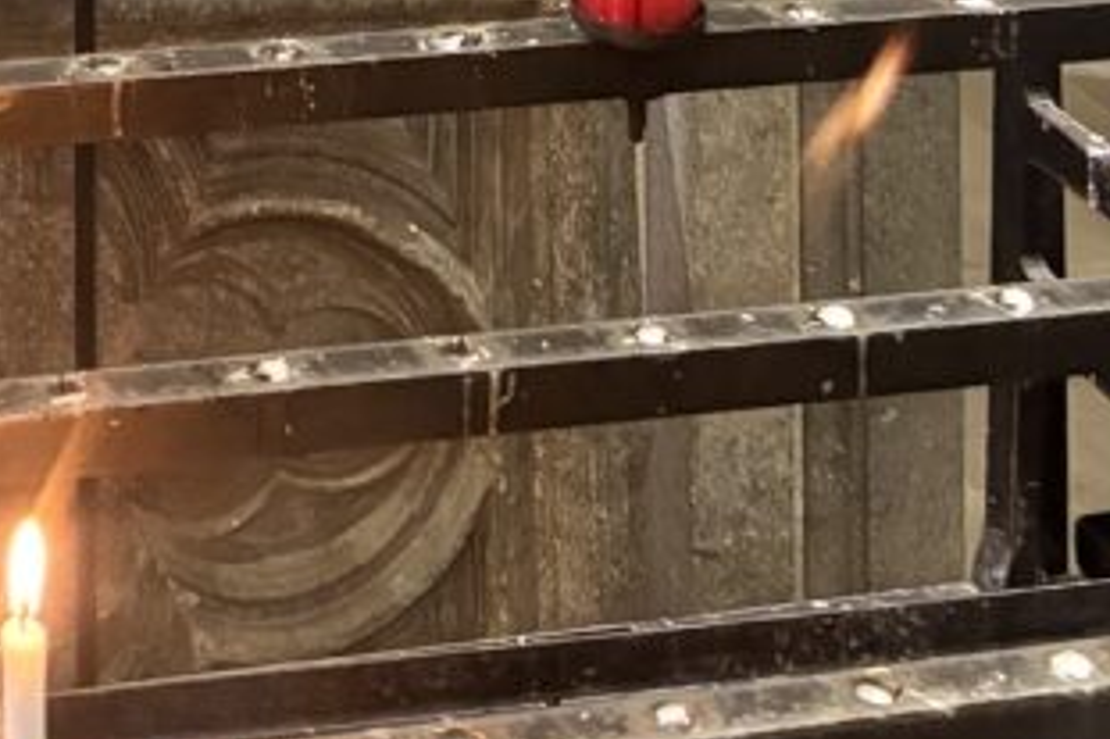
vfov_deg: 12.6
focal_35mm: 89
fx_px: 2743
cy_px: -921
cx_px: -86
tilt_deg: -0.8
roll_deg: +0.3
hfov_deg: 21.8
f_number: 1.6
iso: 640
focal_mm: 5.96
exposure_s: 1/25
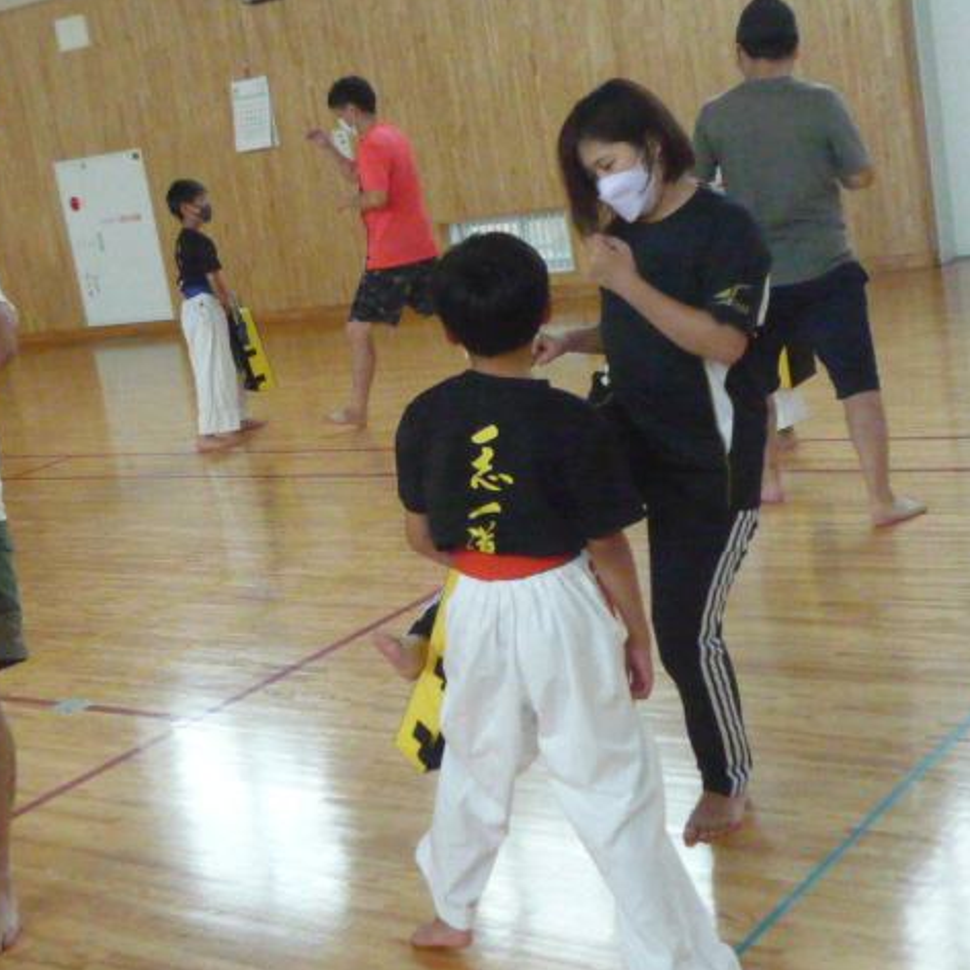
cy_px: 486
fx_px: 1744
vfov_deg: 31.1
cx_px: 400
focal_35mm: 55
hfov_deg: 31.0
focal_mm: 4.5
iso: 800
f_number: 2.8
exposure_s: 1/500
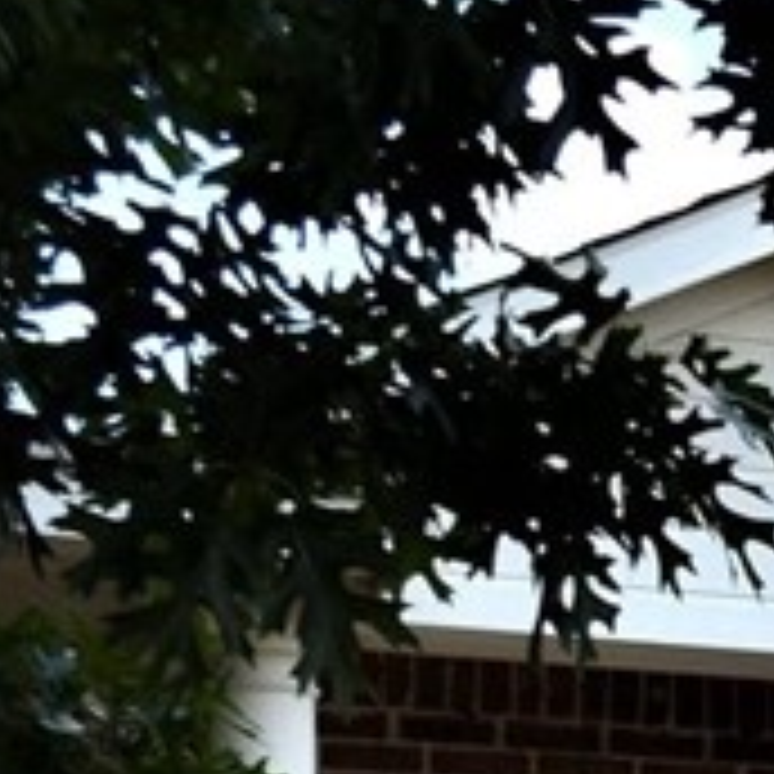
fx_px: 4882
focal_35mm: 193
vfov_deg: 8.7
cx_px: 1742
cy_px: 1343
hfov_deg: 8.4
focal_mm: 24
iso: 100
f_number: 7.1
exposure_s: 1/200
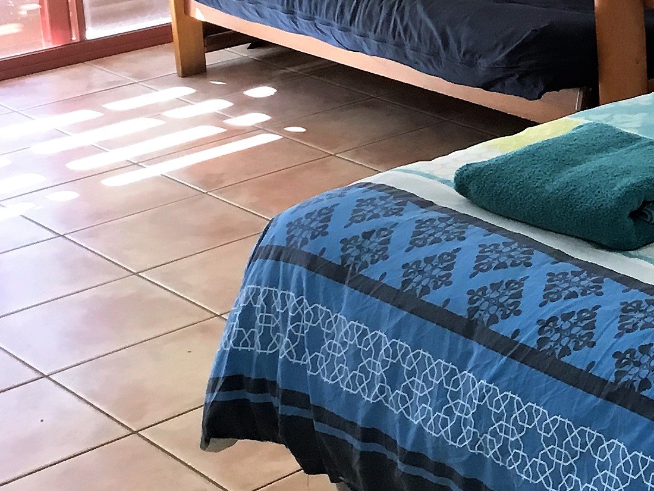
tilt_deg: -13.6
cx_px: 911
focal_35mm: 92
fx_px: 1738
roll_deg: +2.1
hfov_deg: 19.2
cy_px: -79
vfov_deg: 15.5
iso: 25
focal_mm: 3.3
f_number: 2.4
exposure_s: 1/33
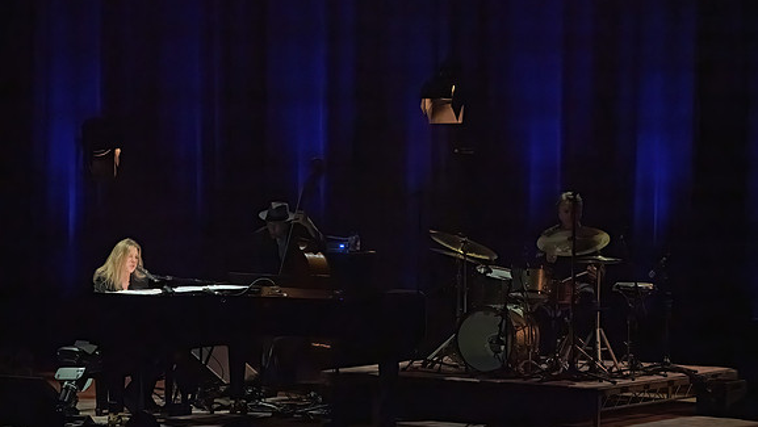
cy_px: 185
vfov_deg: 7.6
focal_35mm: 160
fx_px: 3217
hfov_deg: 13.4
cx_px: 380
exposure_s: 1/320
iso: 20000
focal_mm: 152
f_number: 8
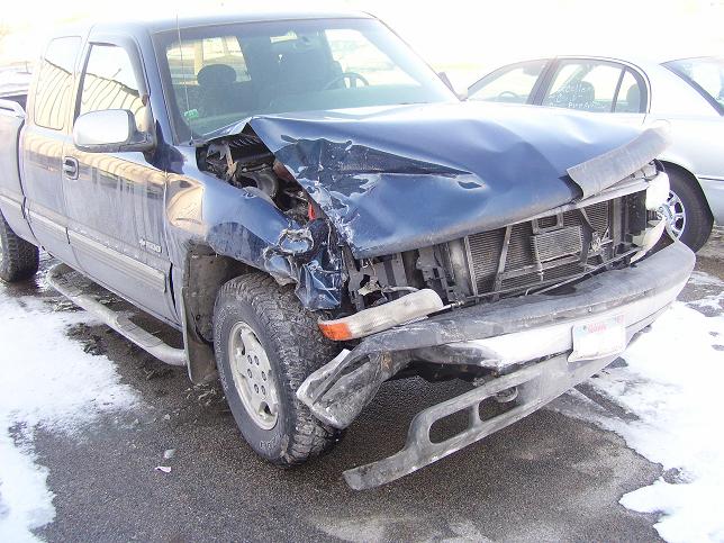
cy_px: 272
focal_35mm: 37
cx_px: 362
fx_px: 774
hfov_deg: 50.1
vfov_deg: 38.7
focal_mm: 6
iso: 80
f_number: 2.7
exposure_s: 1/90
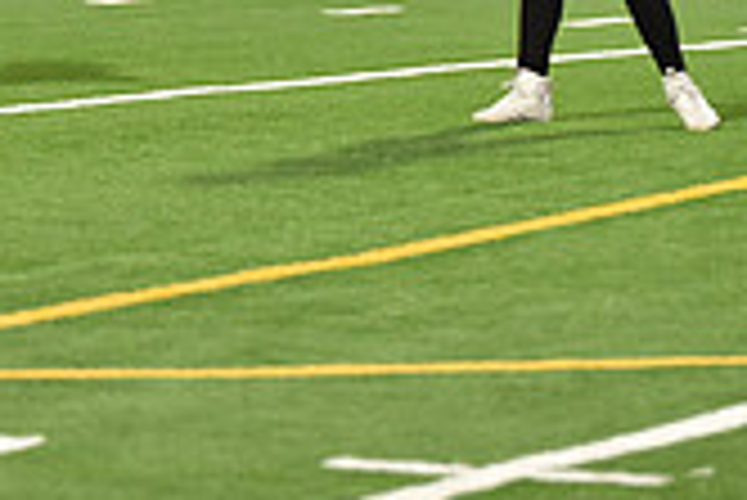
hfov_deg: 4.5
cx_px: -108
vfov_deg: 3.0
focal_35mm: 453
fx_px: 9408
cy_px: -282
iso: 2000
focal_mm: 130
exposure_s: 1/500
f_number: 2.8
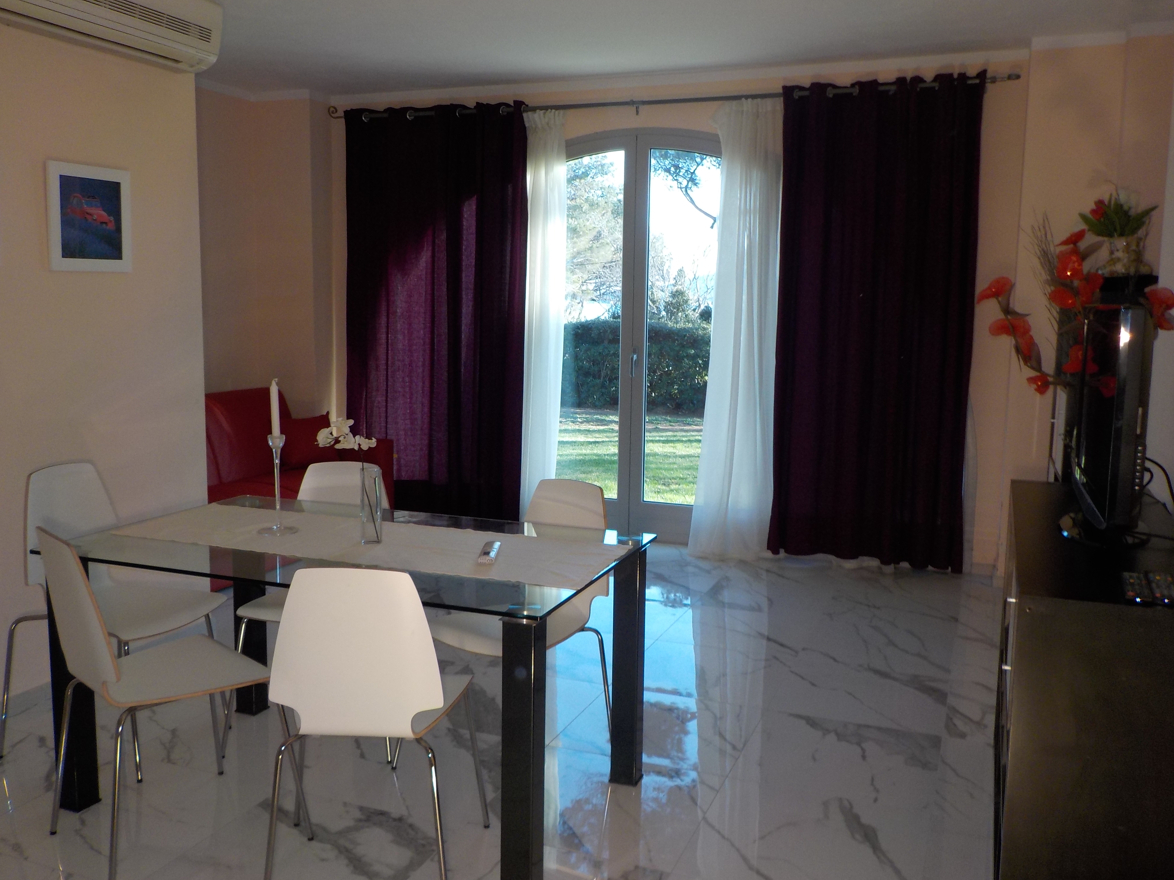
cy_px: 440
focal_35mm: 30
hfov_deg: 60.0
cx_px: 587
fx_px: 1017
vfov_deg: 46.8
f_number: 3.3
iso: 125
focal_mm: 4.1
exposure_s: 1/80
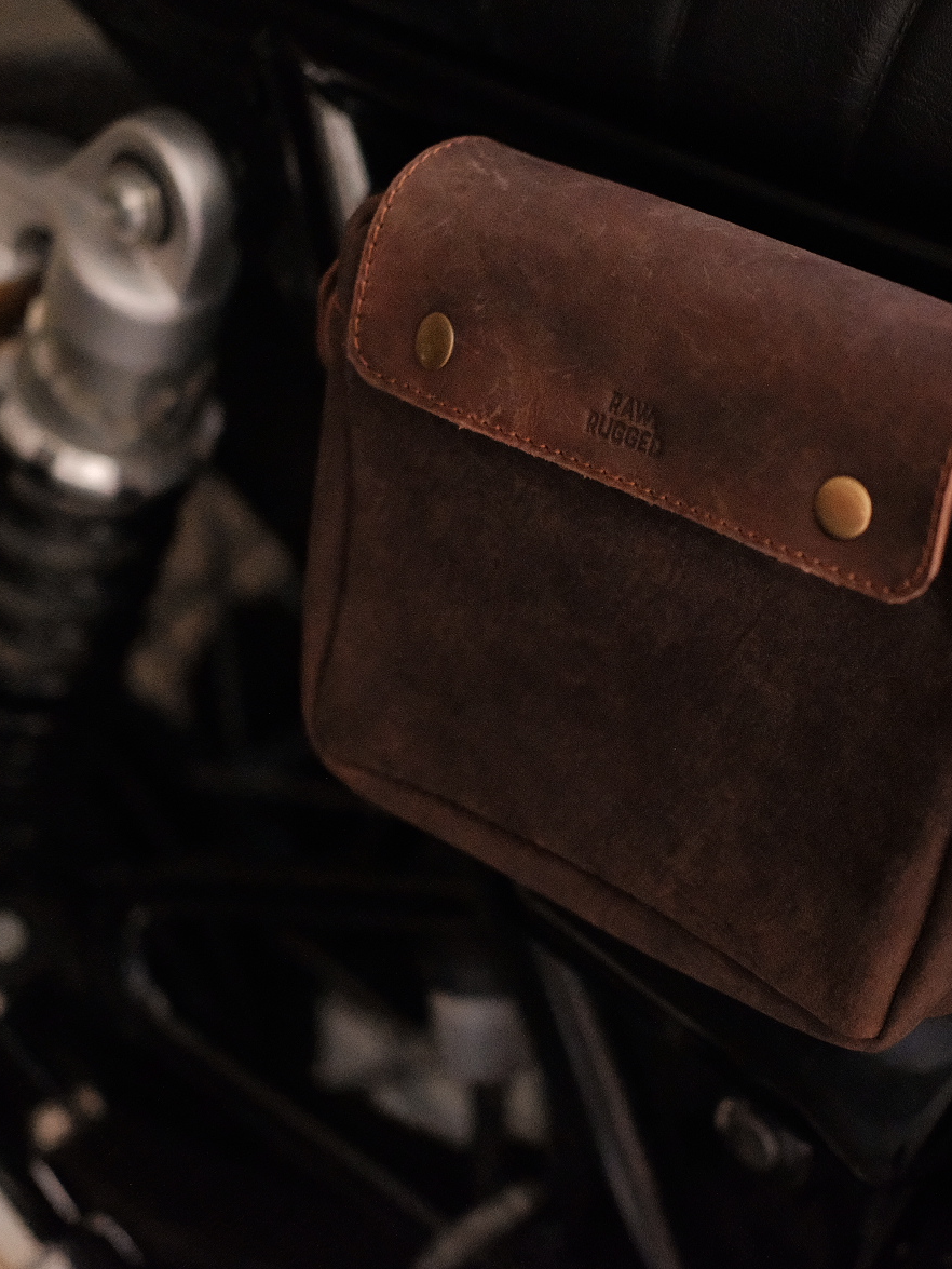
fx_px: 2822
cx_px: 701
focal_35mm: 77
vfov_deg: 25.3
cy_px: 637
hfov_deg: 19.0
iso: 10000
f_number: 2
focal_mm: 35
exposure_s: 1/160
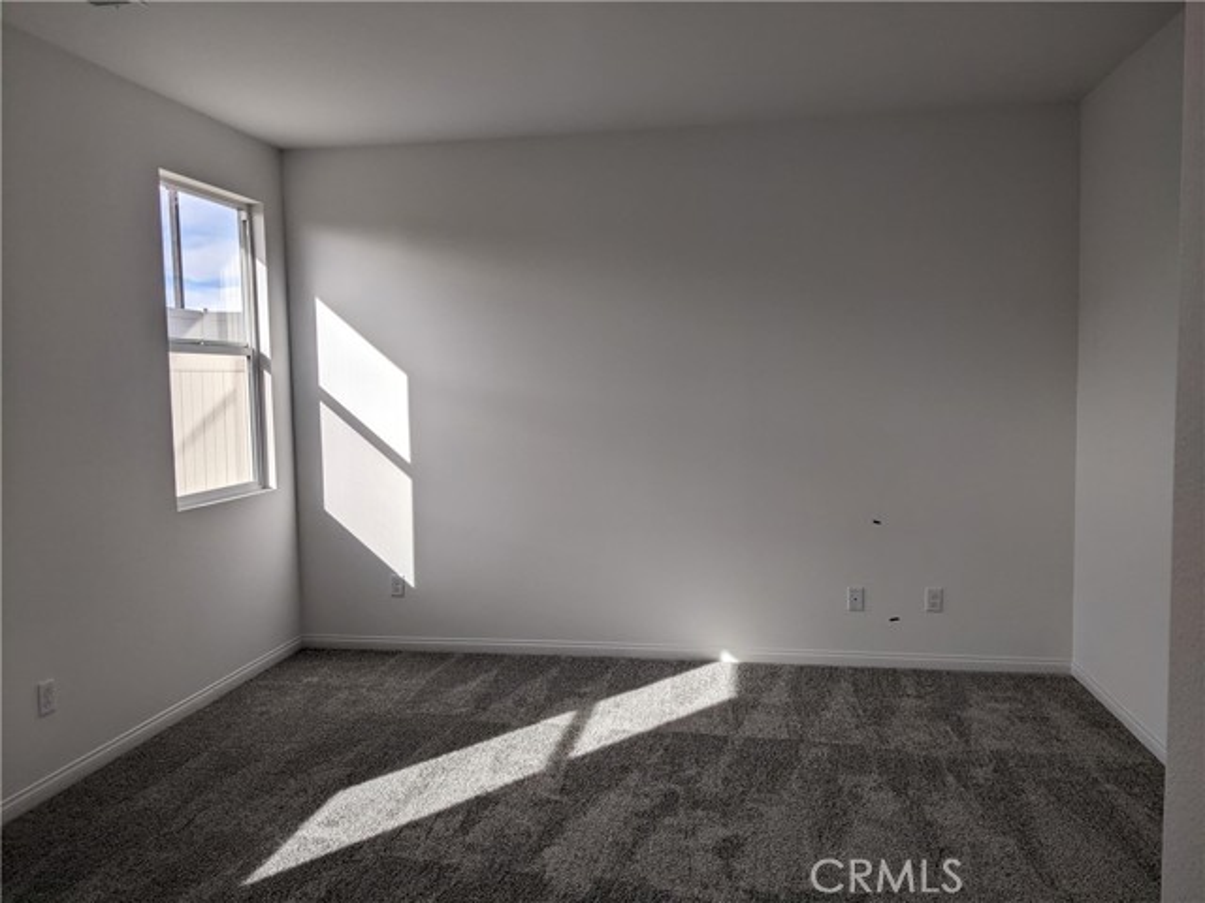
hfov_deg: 65.3
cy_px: 452
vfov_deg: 51.4
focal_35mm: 27
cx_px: 602
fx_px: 940
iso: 37
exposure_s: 1/690
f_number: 1.8
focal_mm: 4.44
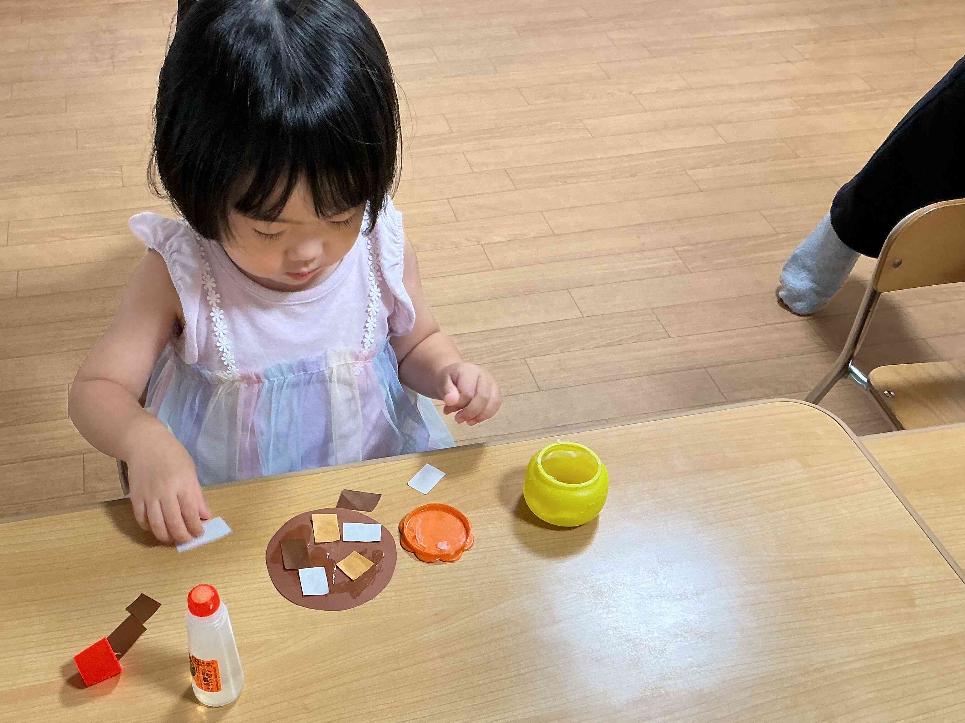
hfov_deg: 48.4
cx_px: 345
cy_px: 424
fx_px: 1059
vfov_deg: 37.6
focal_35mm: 38
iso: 80
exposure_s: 1/60
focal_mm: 3
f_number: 1.8
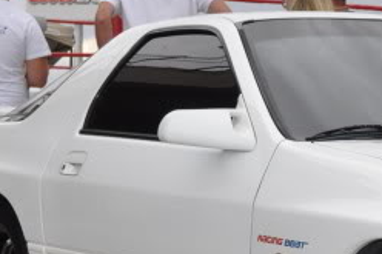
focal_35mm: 161
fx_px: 1707
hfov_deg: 12.5
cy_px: 229
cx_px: 454
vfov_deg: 8.5
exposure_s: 1/200
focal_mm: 26
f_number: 5
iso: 200
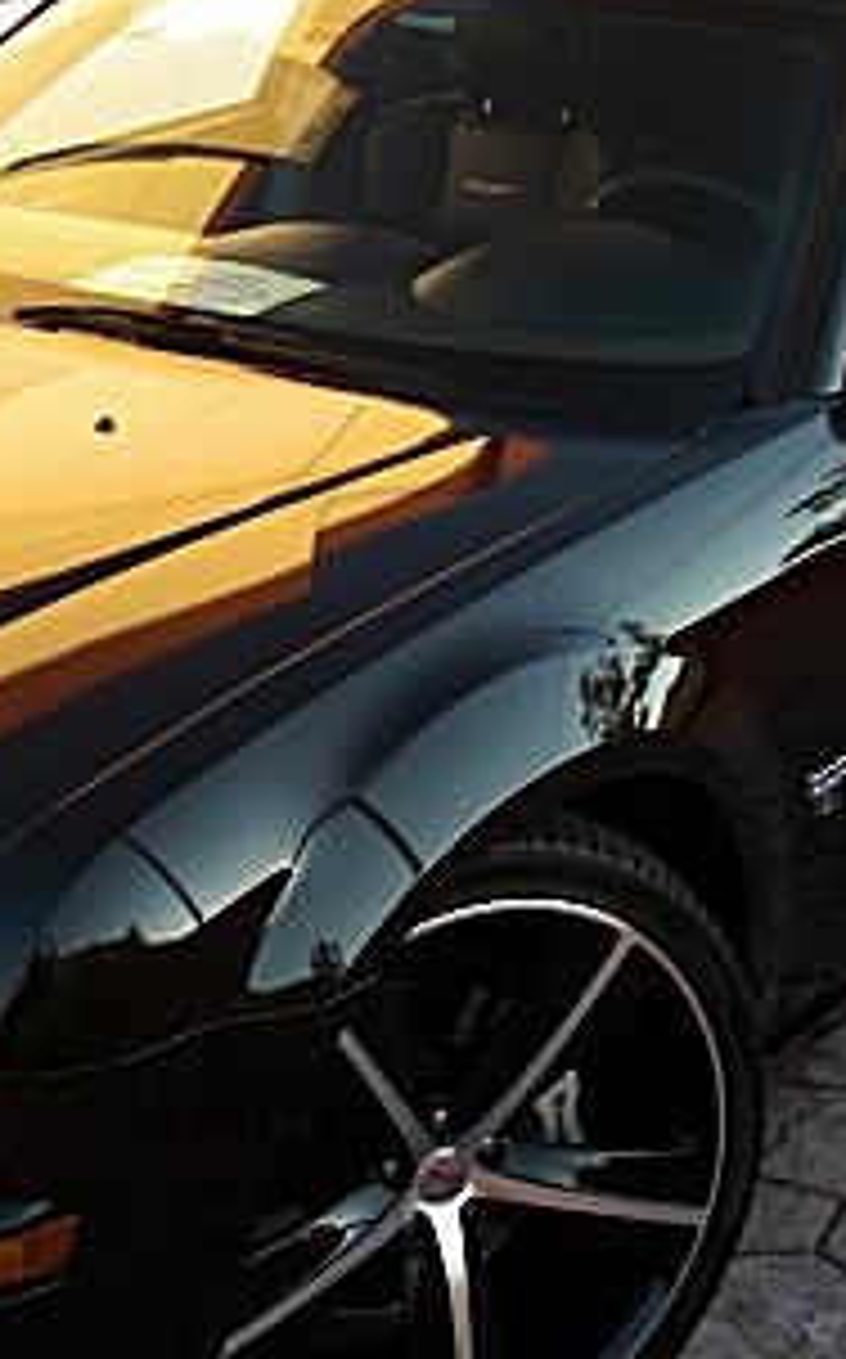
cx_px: 166
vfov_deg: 25.5
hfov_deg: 16.0
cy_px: 603
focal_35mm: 81
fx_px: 2997
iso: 50
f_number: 2.8
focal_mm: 6.3
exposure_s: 1/80
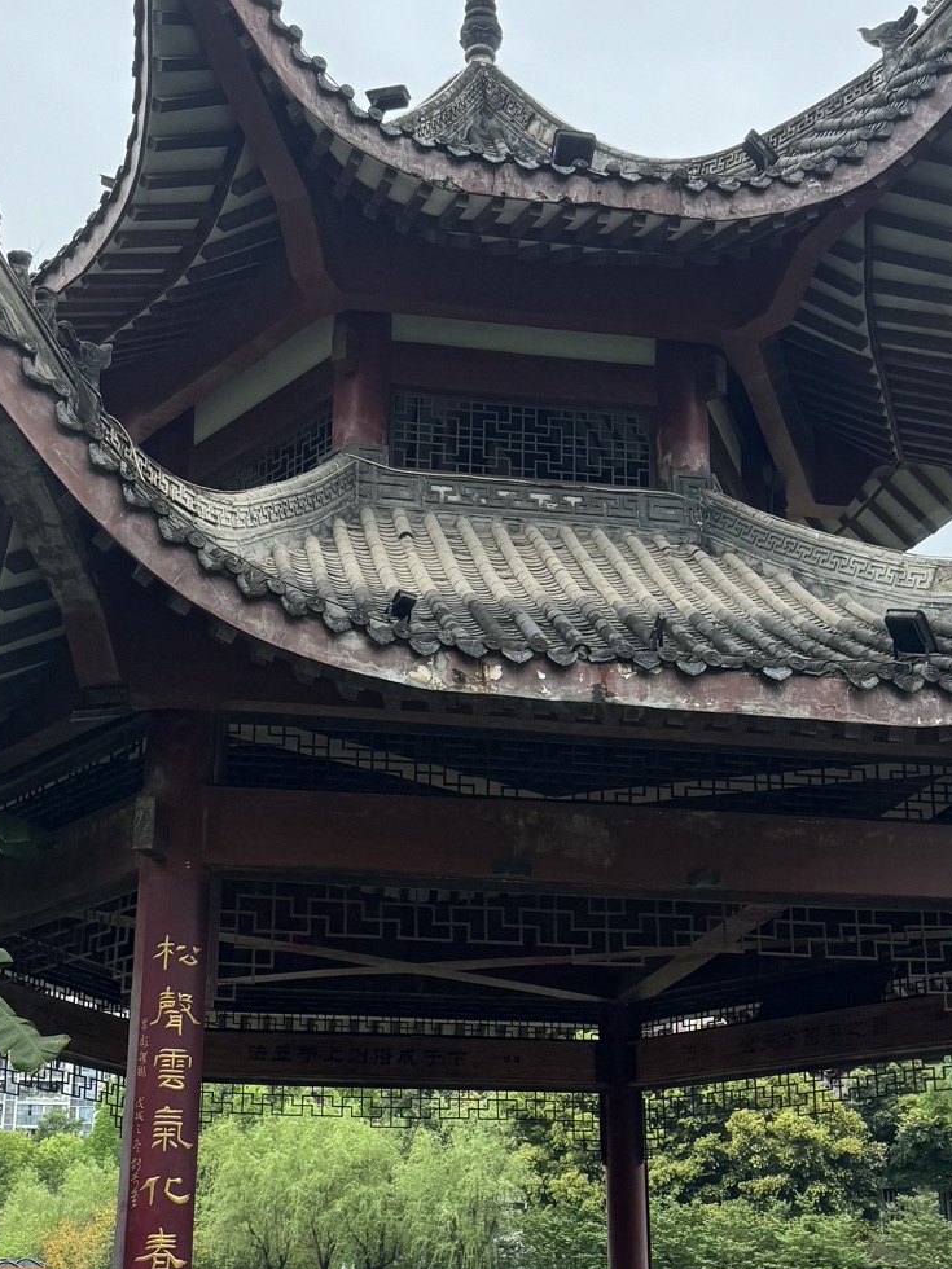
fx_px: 1797
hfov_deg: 29.7
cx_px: 461
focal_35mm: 49
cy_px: 776
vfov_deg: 38.7
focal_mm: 6.86
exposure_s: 1/1261
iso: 80
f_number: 1.78
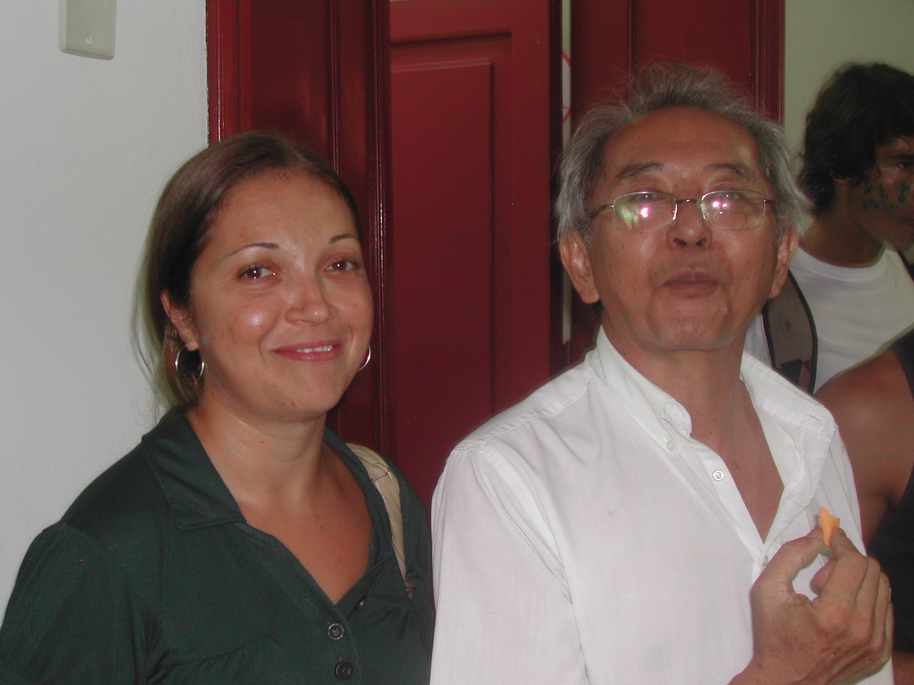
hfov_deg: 31.2
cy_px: 342
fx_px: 1637
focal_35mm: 62
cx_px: 457
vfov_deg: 23.7
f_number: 3.5
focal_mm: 13.2
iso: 100
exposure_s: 1/60.1
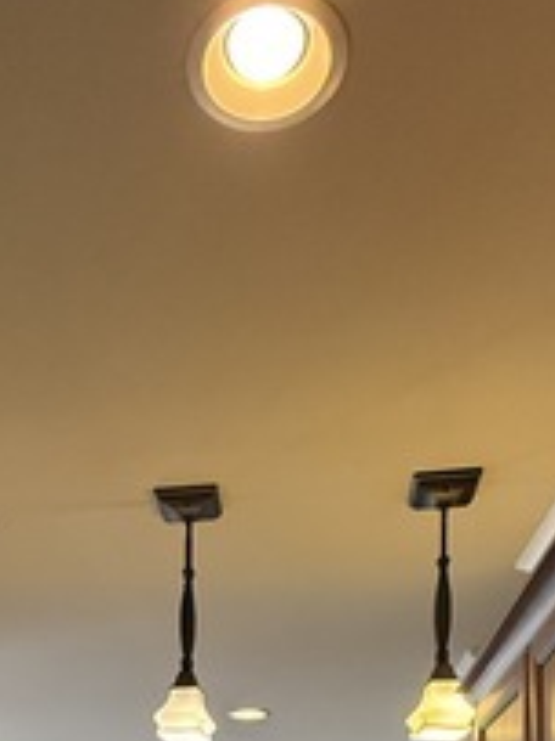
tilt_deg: -1.3
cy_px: 962
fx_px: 984
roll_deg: -0.5
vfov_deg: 31.7
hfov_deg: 31.0
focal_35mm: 46
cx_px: 142
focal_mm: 2.22
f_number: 2.2
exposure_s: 1/120
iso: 320
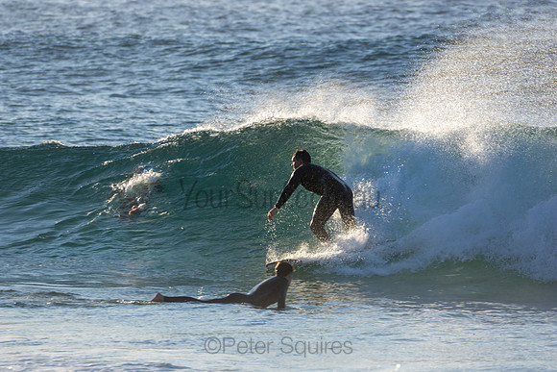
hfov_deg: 2.7
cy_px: 186
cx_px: 278
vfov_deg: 1.8
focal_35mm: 750
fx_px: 11606
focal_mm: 500
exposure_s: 1/400
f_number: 6.3
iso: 125
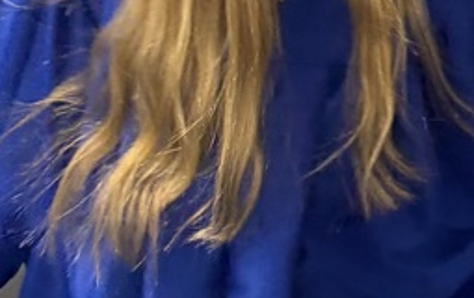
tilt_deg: -4.2
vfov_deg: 11.8
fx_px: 1319
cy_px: -257
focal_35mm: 102
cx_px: 623
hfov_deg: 18.8
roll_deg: +0.6
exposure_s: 1/60
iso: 400
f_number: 1.78
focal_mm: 6.76
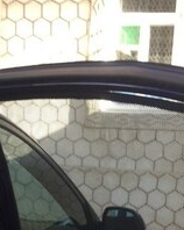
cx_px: 116
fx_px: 484
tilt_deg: -9.8
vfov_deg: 24.8
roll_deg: -1.4
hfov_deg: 21.5
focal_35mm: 71
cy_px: 258
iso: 50
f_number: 2.2
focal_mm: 4.15
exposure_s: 1/50
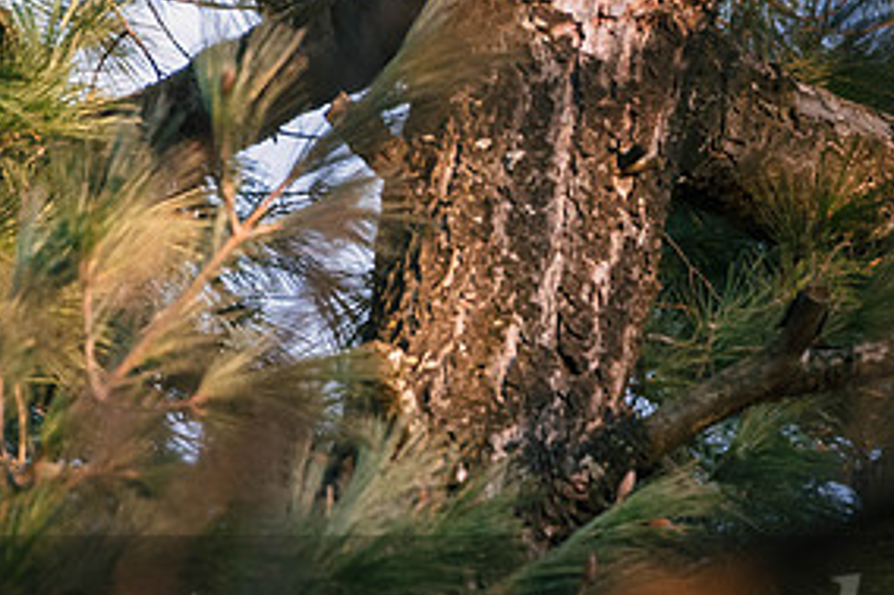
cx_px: 696
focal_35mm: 2085
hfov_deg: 1.0
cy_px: 295
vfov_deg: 0.7
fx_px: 51745
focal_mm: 500
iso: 800
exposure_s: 1/400
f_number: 5.6
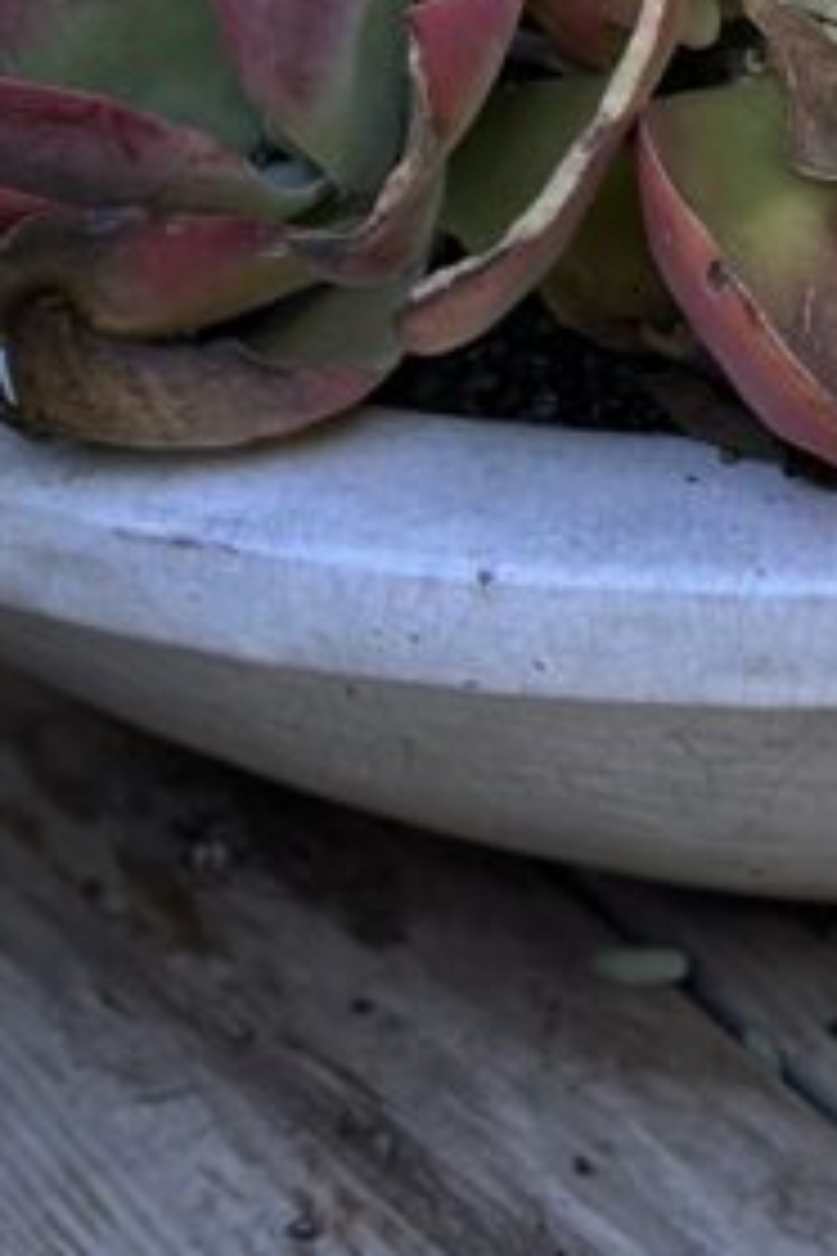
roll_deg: +2.5
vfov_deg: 10.8
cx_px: 1030
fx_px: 6382
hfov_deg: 7.4
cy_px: -680
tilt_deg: -14.8
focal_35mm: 183
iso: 80
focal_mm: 6.86
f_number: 1.78
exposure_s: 1/767
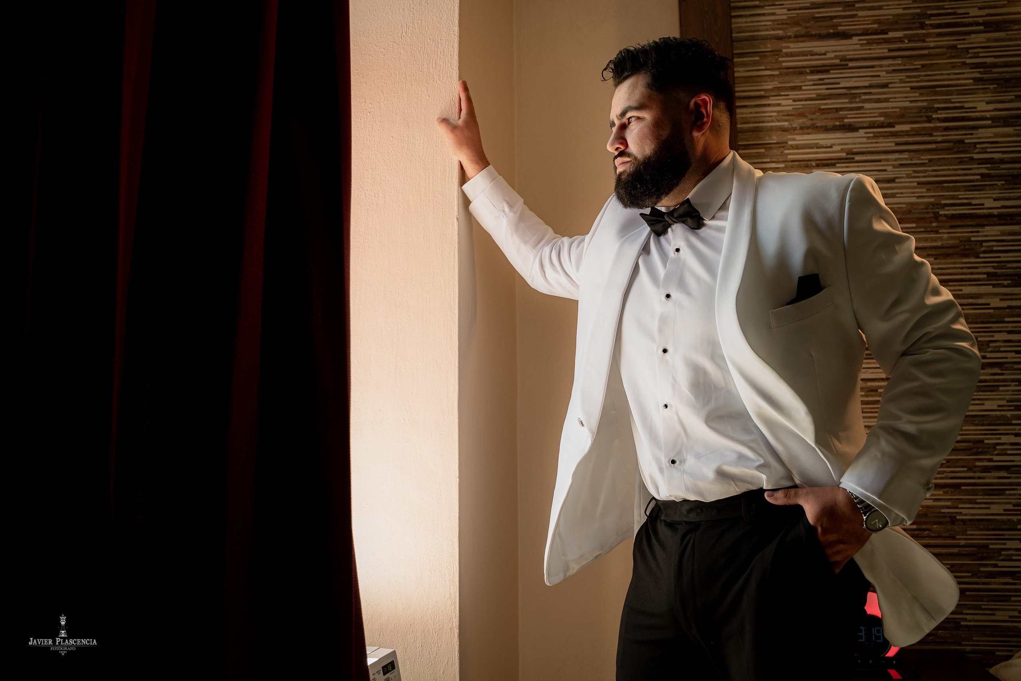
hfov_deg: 61.9
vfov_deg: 43.6
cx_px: 510
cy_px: 340
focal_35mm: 30
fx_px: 851
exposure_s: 1/400
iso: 1000
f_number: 4
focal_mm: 30
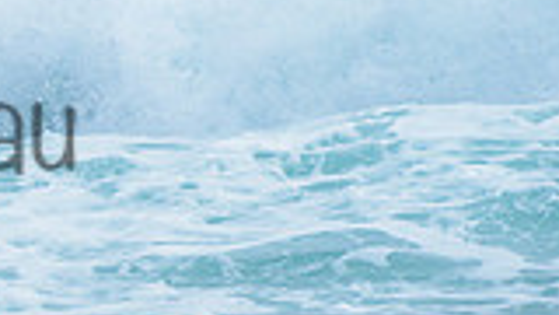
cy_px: -49
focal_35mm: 1857
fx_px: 27525
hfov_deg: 1.2
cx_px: -262
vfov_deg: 0.7
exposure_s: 1/1600
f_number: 7.1
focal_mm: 400
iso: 500
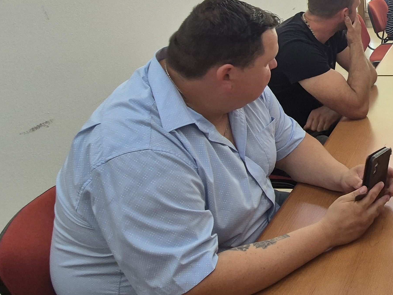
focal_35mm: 29
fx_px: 329
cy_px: 27
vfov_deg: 43.8
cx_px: 437
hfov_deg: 45.4
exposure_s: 1/50
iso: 100
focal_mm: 2.2
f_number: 2.2
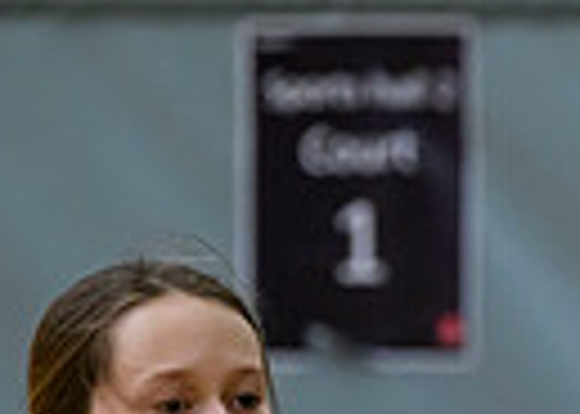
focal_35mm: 951
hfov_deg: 2.1
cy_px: 870
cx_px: 1267
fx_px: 15657
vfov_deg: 1.5
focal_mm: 200
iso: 4000
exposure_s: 1/800
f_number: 4.5
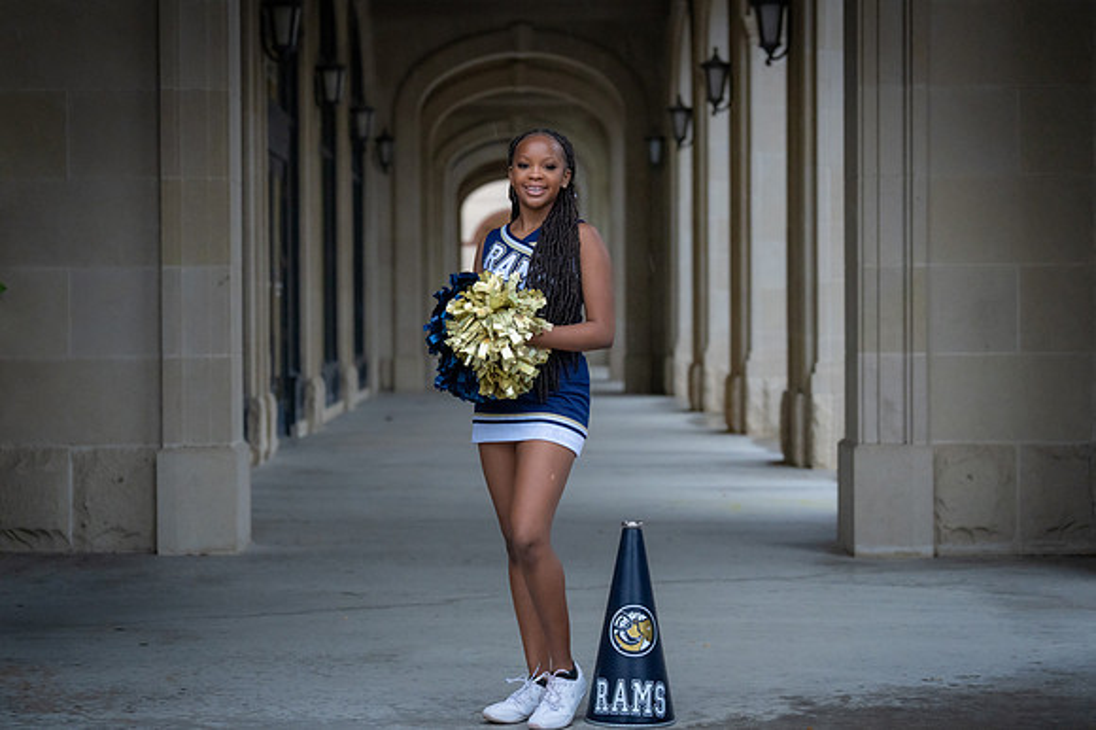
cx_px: 542
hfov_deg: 27.4
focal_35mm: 74
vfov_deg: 18.4
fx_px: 2248
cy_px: 364
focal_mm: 70
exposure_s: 1/250
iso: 2500
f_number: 2.8
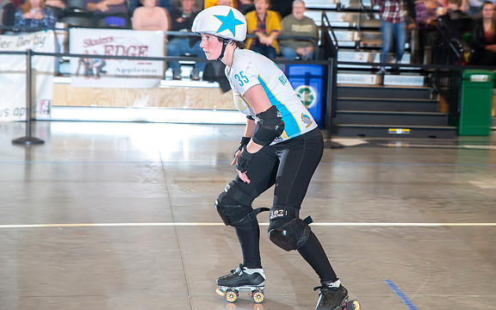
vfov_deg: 15.9
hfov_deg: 25.2
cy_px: 122
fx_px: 1108
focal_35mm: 82
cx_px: 272
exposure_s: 1/160
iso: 500
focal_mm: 70
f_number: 5
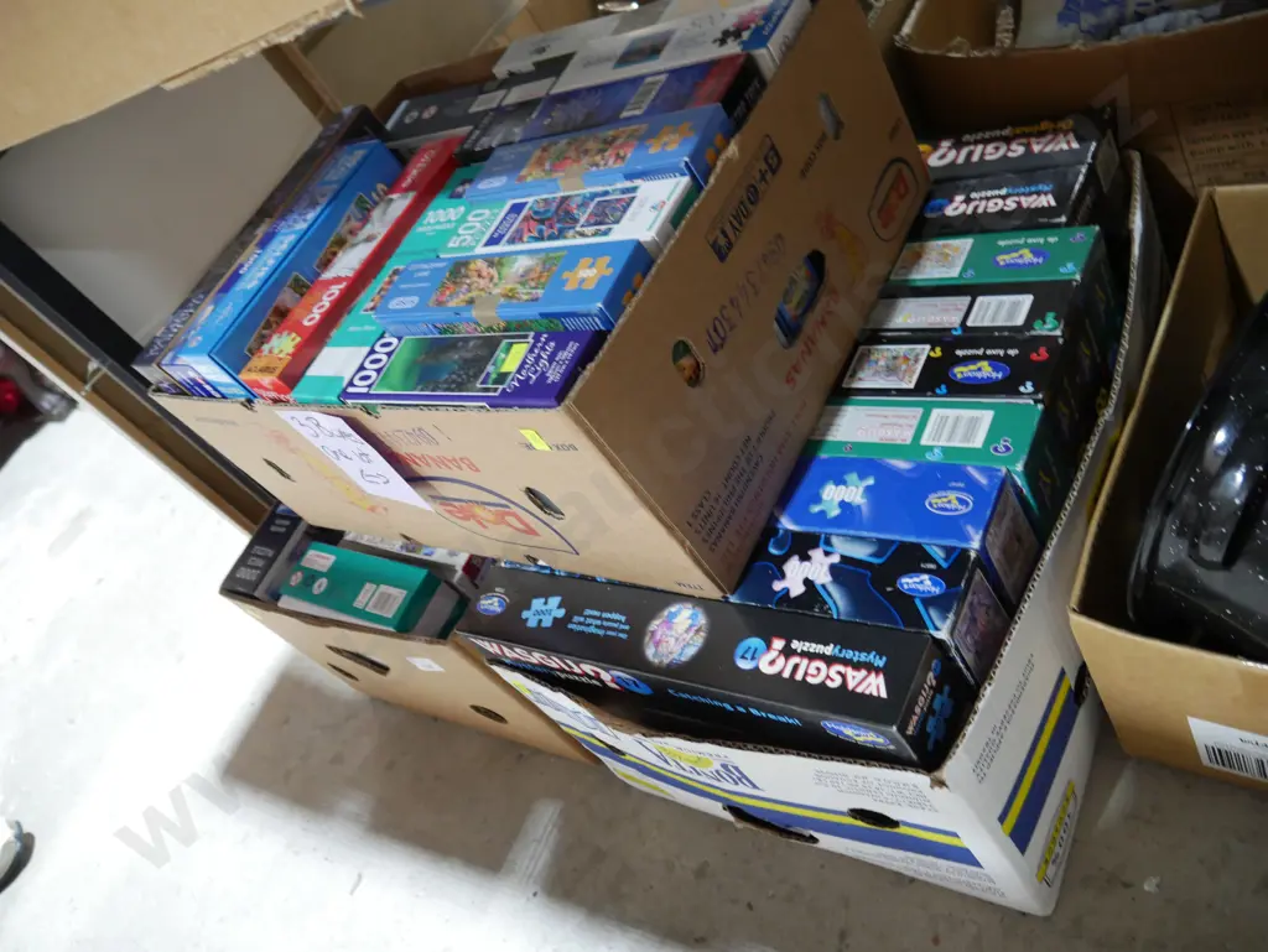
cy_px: 476
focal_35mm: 28
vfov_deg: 49.8
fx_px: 1026
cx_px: 634
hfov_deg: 63.4
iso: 1250
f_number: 3.5
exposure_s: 1/60
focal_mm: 14
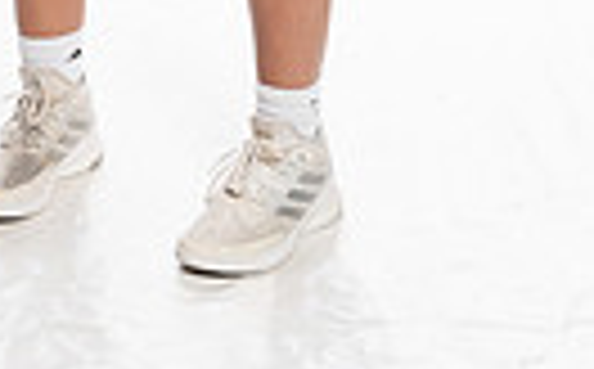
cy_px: -585
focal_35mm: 174
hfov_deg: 12.0
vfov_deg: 7.0
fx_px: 2812
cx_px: 140
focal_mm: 50
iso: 400
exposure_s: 1/250
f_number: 8
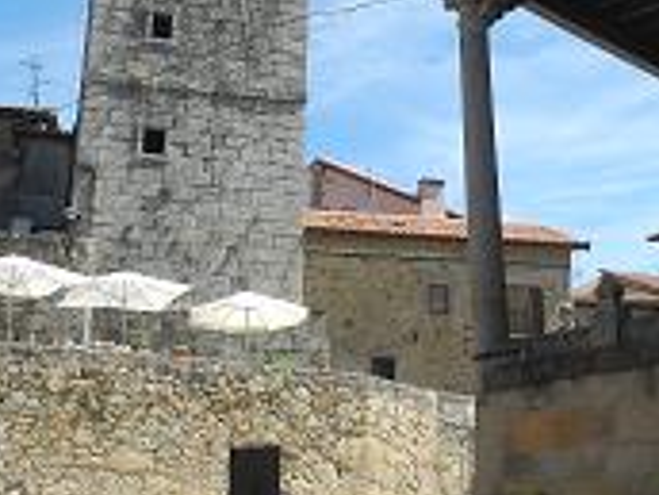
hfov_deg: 29.3
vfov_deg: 22.1
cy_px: 65
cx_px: 510
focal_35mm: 65
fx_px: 1237
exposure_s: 1/800
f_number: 3.2
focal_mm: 6
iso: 100
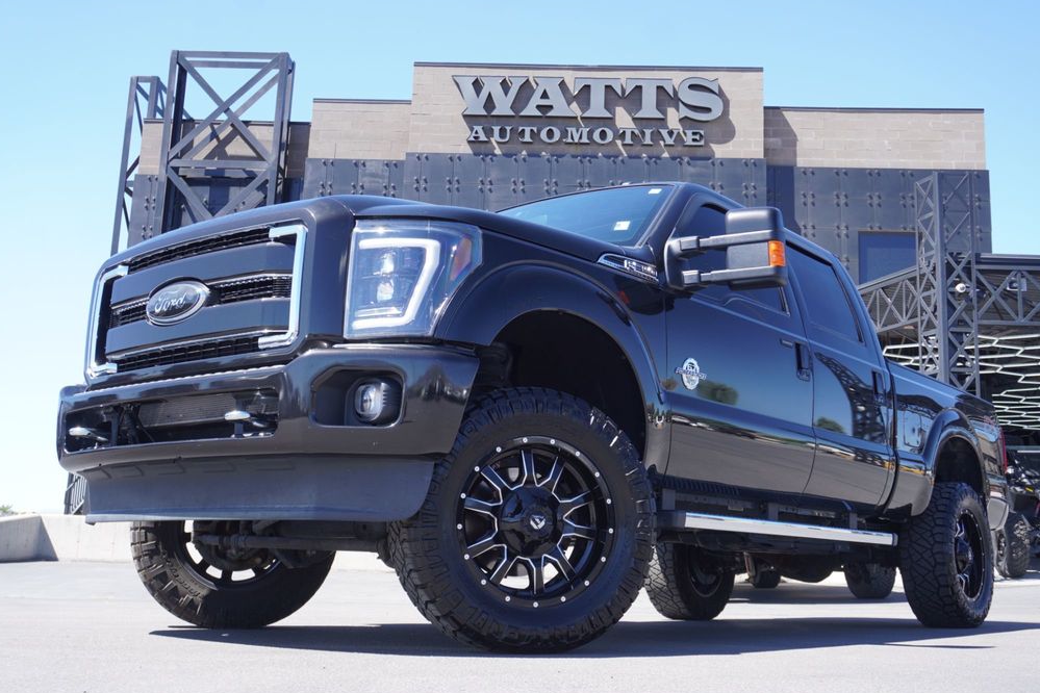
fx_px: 1155
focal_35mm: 40
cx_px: 525
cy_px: 348
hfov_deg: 48.5
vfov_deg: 33.4
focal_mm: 26
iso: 100
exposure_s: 1/100
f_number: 5.6
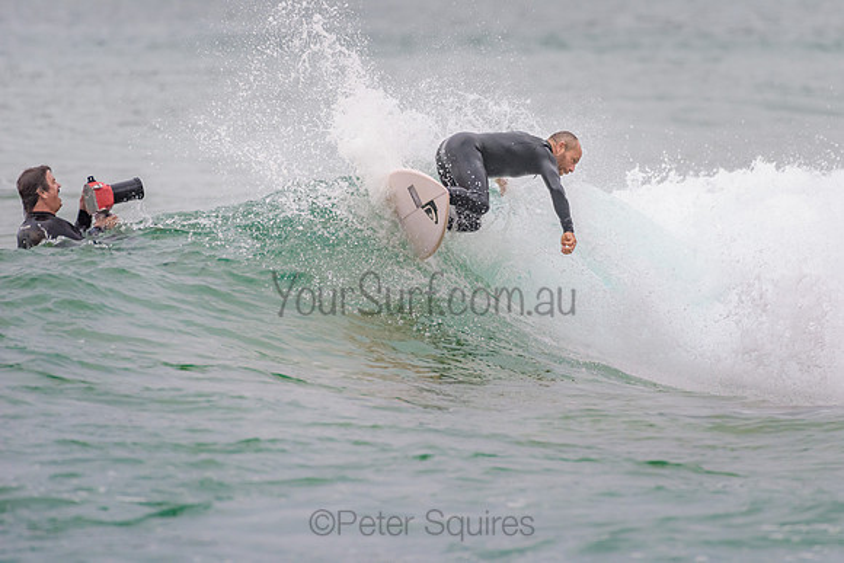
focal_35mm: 613
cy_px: 218
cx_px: 517
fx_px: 14373
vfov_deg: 2.2
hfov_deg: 3.4
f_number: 5.6
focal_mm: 500
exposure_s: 1/800
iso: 320
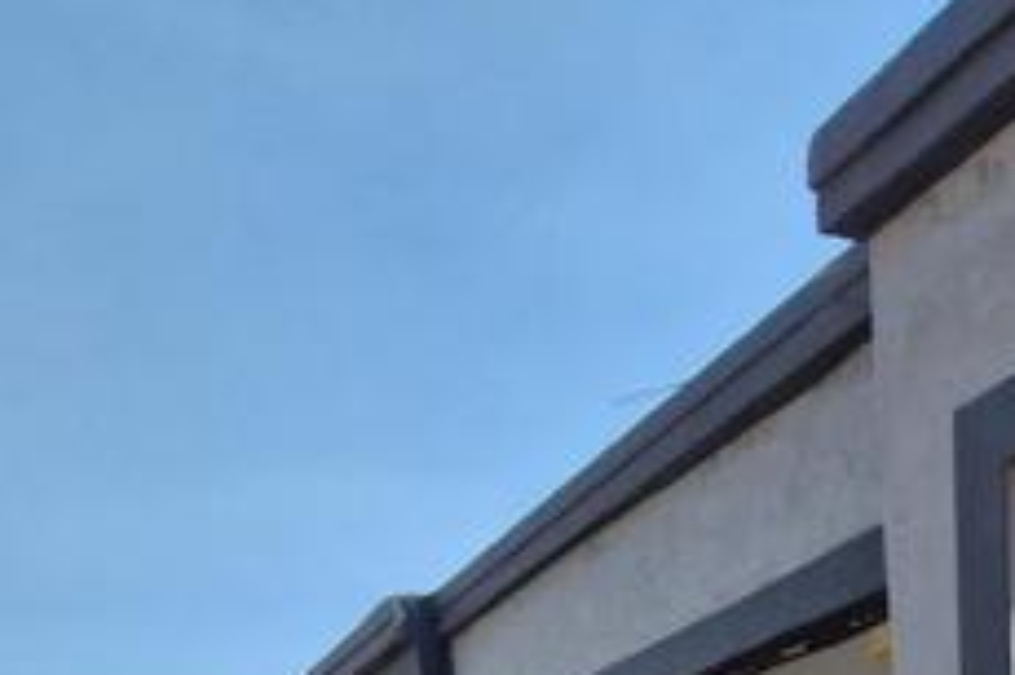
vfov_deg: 20.4
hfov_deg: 41.2
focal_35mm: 47
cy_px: 1209
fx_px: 1324
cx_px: 706
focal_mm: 1.74
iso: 50
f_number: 2.2
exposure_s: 1/1032
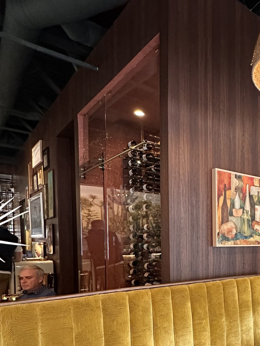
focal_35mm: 31
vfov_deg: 56.0
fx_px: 310
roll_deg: -0.2
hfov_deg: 38.5
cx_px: 279
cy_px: 253
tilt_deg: -2.2
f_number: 2.2
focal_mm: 2.22
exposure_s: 1/60
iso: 640
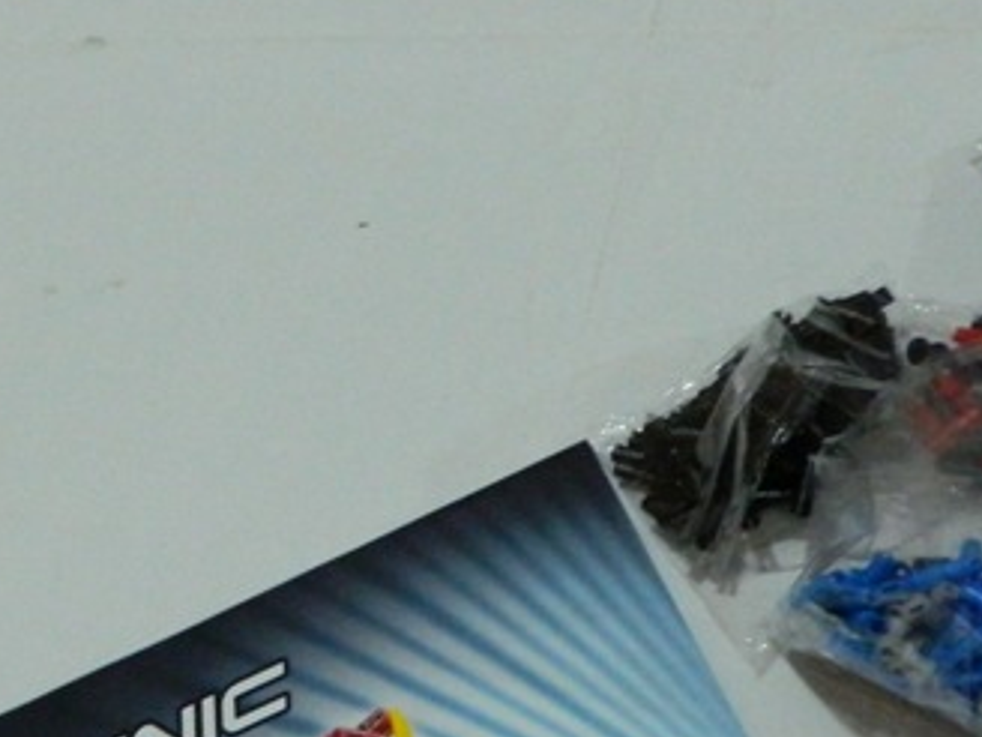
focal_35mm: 78
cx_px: 144
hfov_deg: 24.5
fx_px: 2213
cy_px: 389
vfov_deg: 18.9
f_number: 3.1
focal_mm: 4.5
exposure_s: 1/30
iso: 400
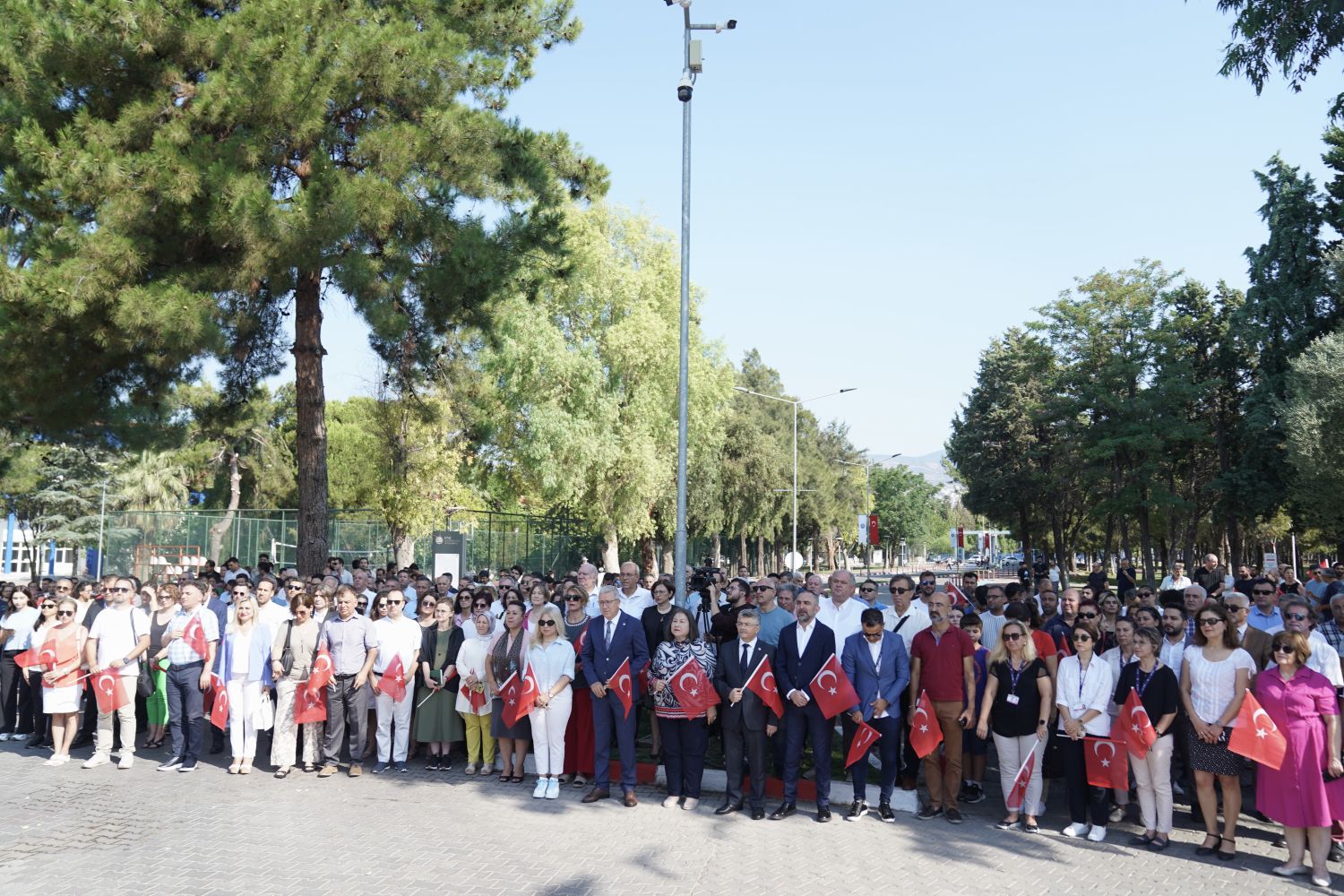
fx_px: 971
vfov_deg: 49.6
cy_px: 448
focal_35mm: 26
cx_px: 672
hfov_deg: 69.4
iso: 100
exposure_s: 1/500
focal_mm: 26
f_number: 3.2
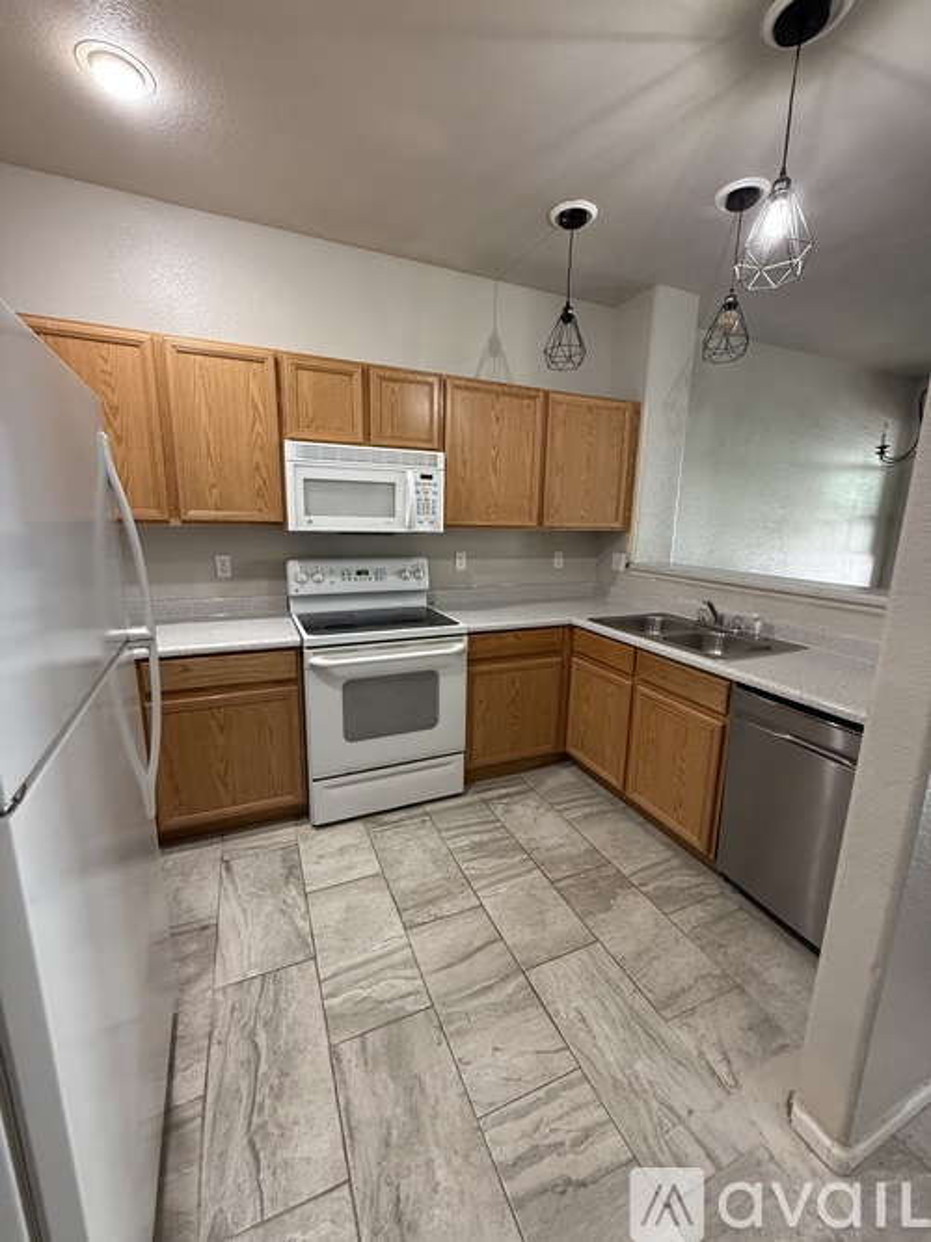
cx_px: 466
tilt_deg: -10.9
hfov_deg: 85.7
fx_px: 502
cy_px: 621
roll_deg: -0.5
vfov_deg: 102.1
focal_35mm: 14
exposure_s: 1/60
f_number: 2.2
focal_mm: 2.22
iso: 320
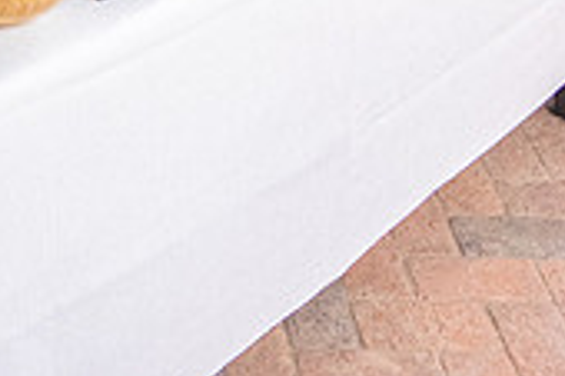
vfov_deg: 15.0
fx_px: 1286
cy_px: -241
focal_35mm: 82
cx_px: -10
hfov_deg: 23.7
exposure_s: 1/200
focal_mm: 24
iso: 2000
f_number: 4
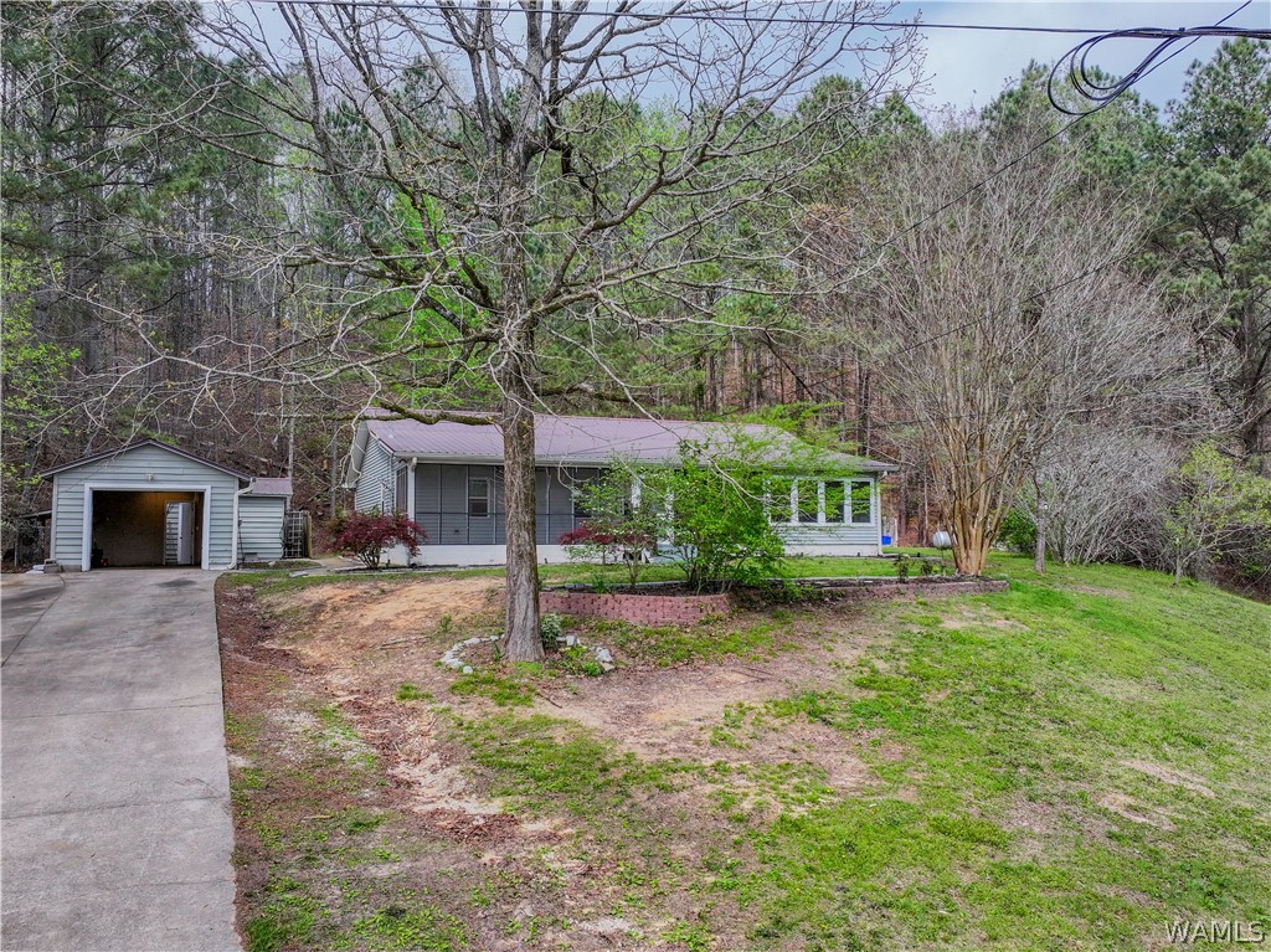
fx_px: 881
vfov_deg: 56.8
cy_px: 476
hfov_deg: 71.6
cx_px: 636
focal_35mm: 24
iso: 160
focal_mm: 12.29
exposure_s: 1/1600
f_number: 2.8
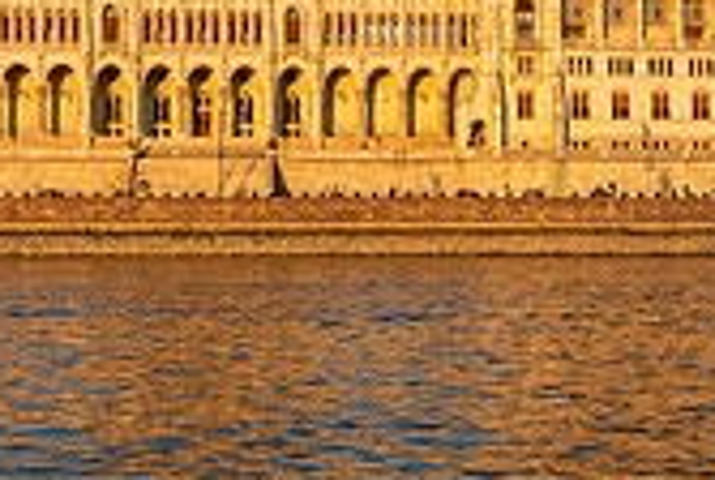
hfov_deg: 18.1
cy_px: 126
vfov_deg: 12.4
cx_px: 638
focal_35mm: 111
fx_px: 2208
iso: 64
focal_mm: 32
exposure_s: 1/320
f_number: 5
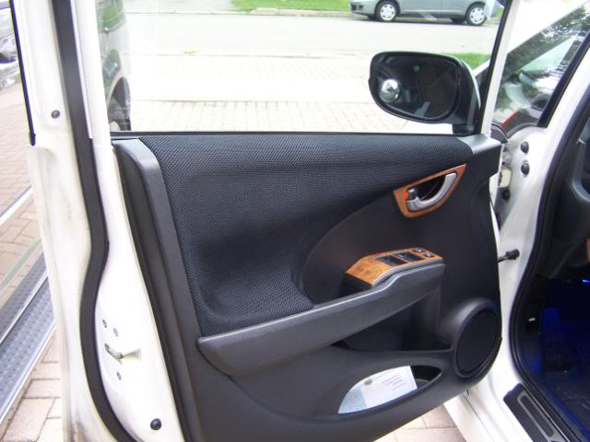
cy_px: 221
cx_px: 295
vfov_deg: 37.7
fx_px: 648
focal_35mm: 38
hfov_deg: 49.0
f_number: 2.8
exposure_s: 1/30
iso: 100
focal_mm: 6.3
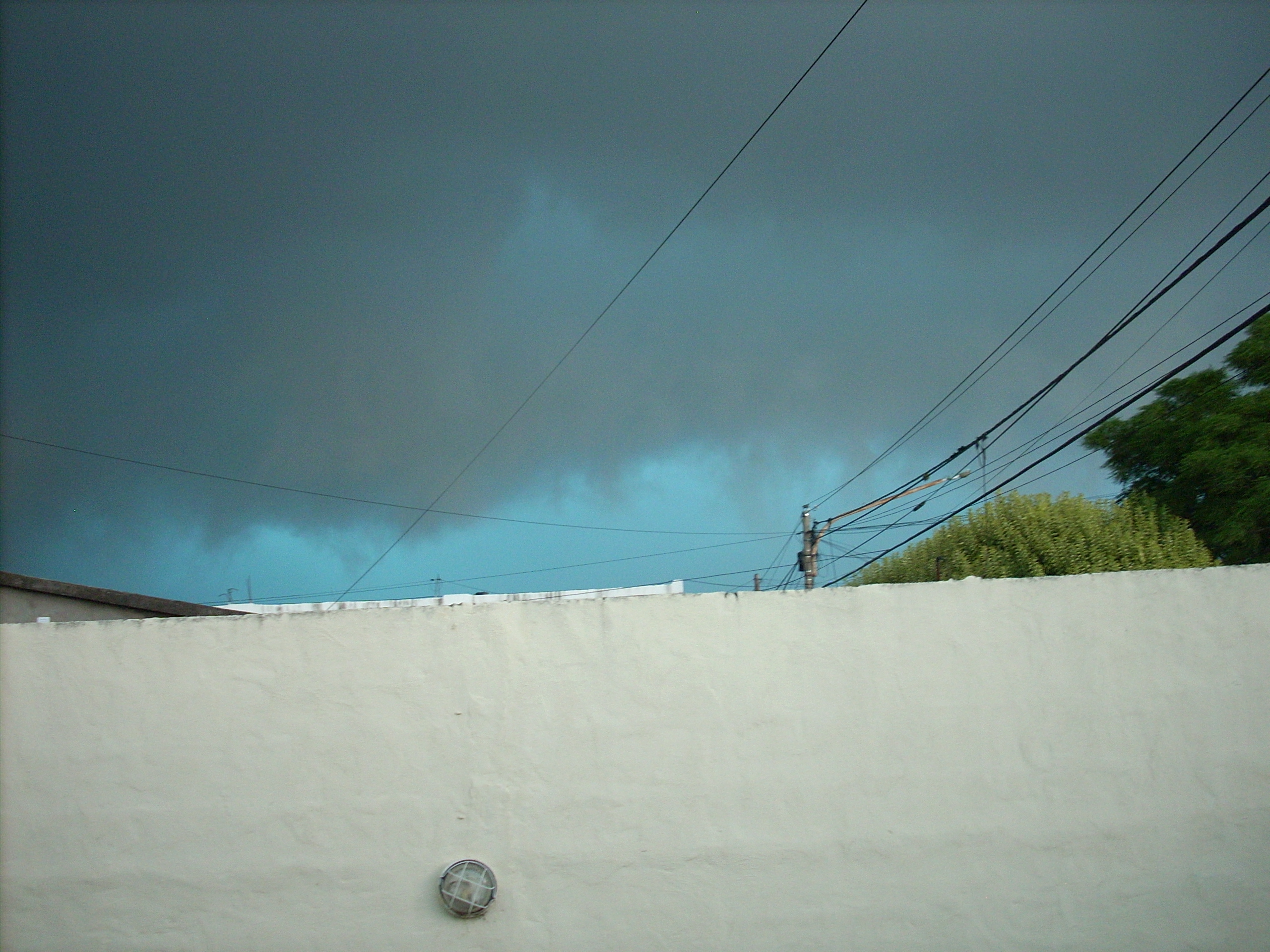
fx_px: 1357
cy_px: 476
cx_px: 635
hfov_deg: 50.1
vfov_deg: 38.7
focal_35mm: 37
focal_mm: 6.2
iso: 168
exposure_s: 1/30
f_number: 2.8
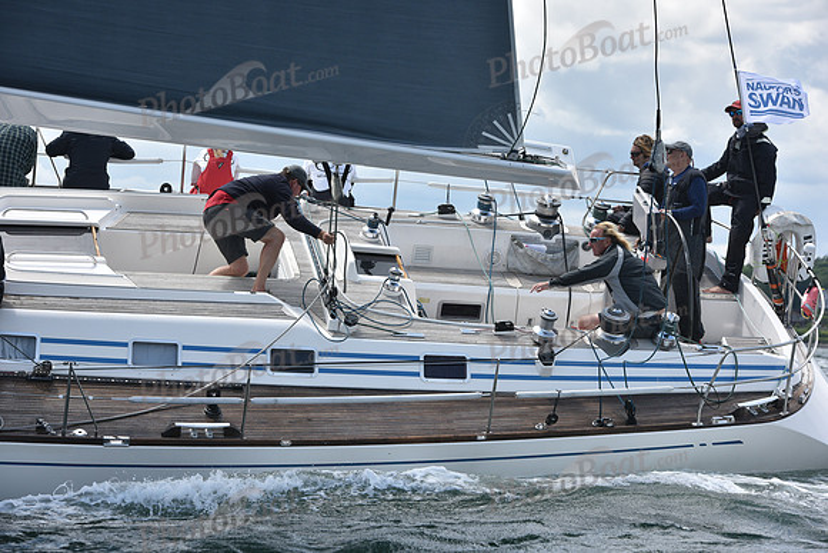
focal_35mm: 112
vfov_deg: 12.2
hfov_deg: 18.3
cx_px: 414
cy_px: 276
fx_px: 2576
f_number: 6.3
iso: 250
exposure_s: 1/1000
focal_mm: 112
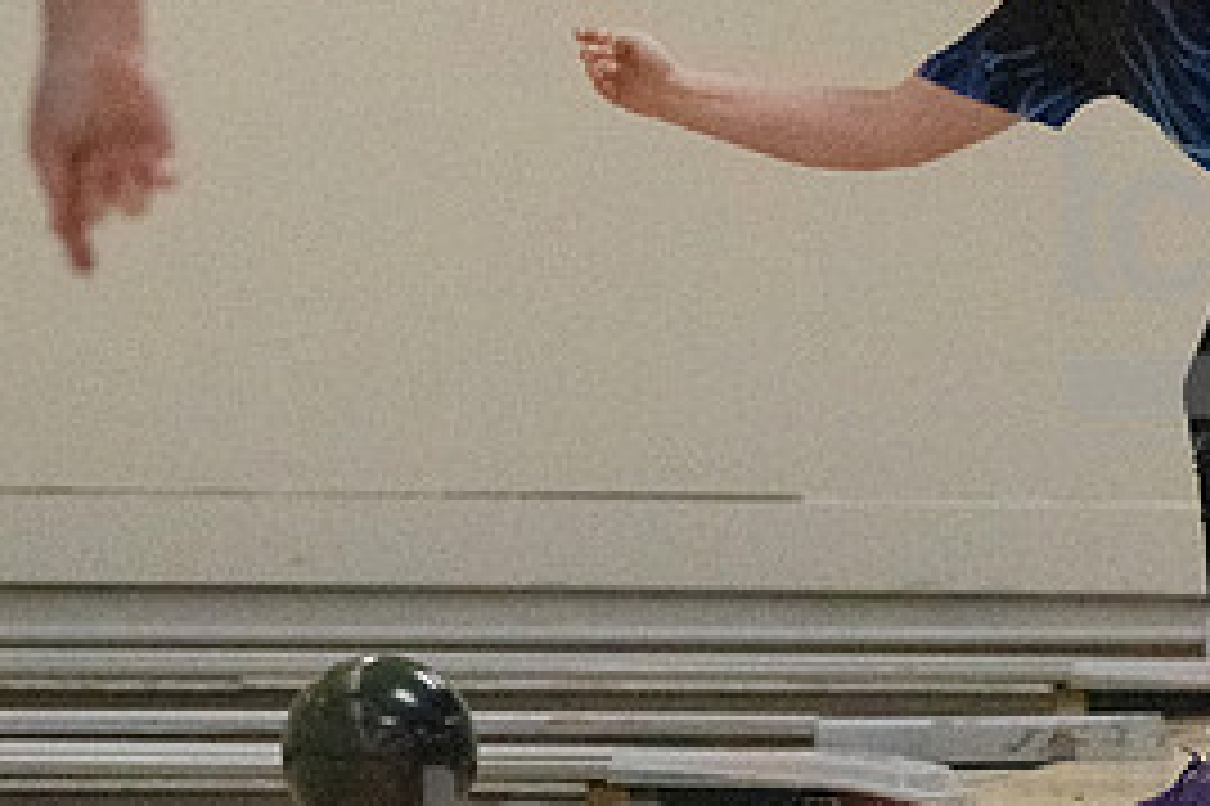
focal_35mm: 420
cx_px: 1197
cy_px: 297
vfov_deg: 3.3
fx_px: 14107
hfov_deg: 4.9
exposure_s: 1/1250
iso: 10000
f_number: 4
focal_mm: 130
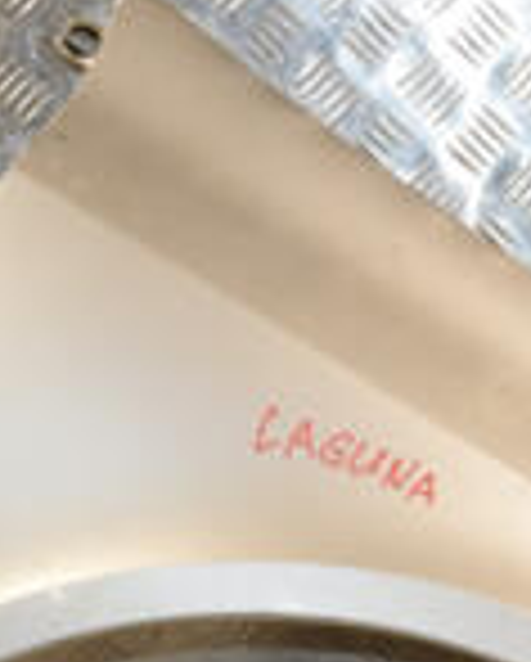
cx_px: 410
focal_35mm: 126
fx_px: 2470
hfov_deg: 12.2
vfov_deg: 15.2
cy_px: 531
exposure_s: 1/200
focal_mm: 22
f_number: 9
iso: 800
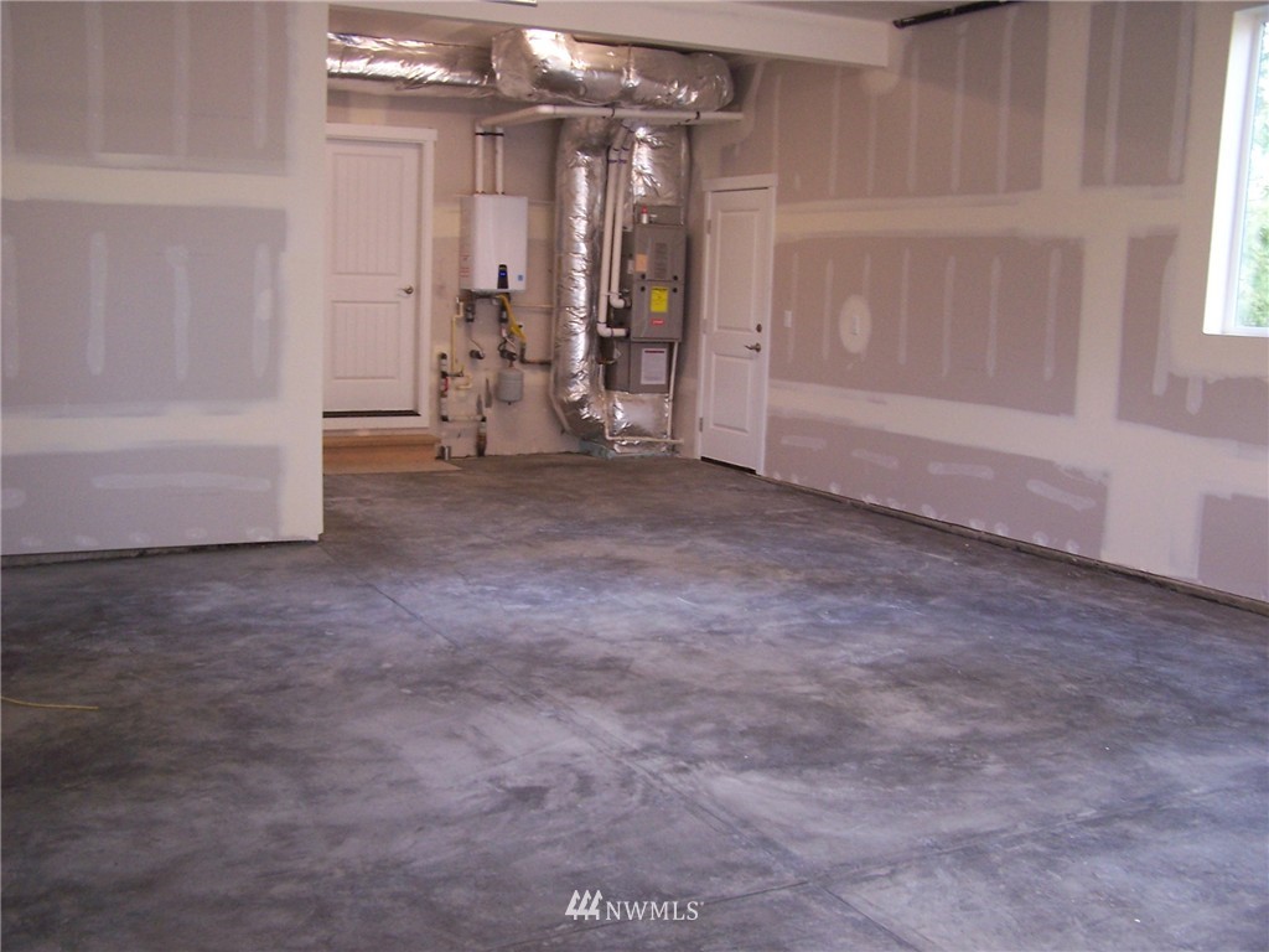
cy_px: 476
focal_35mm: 38
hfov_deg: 49.0
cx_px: 634
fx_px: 1393
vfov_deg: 37.7
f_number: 2.8
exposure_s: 1/15
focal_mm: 6.3
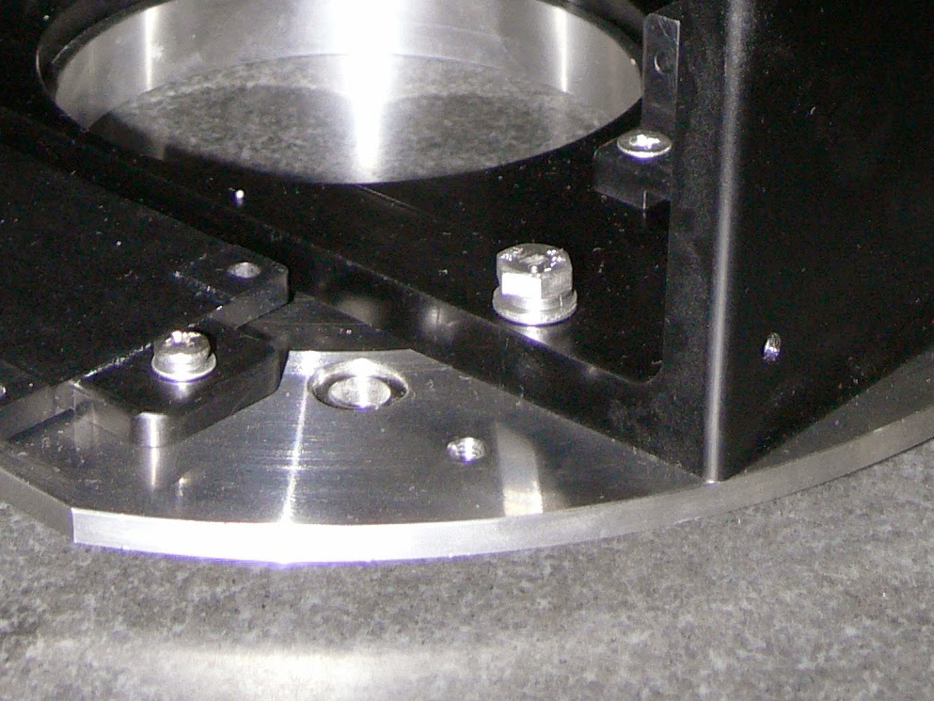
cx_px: 501
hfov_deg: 17.1
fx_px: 3103
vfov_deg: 11.6
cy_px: -686
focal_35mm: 115
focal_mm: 7.4
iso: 100
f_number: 2.8
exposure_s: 1/30
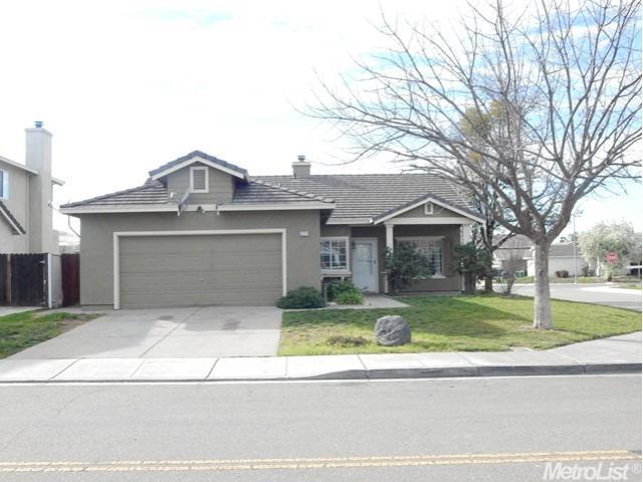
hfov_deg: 43.9
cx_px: 322
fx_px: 799
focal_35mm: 43
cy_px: 241
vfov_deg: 33.6
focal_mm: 7.7
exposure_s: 1/1500
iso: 800
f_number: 7.1
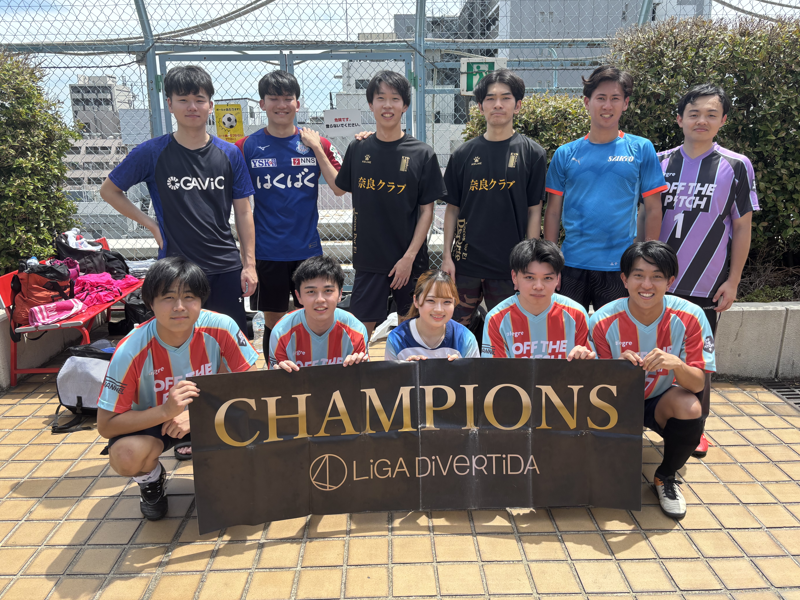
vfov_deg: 51.3
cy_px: 290
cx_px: 409
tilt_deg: -14.2
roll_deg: +0.6
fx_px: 624
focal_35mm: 27
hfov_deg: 65.3
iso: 50
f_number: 1.6
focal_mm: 5.96
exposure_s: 1/1103
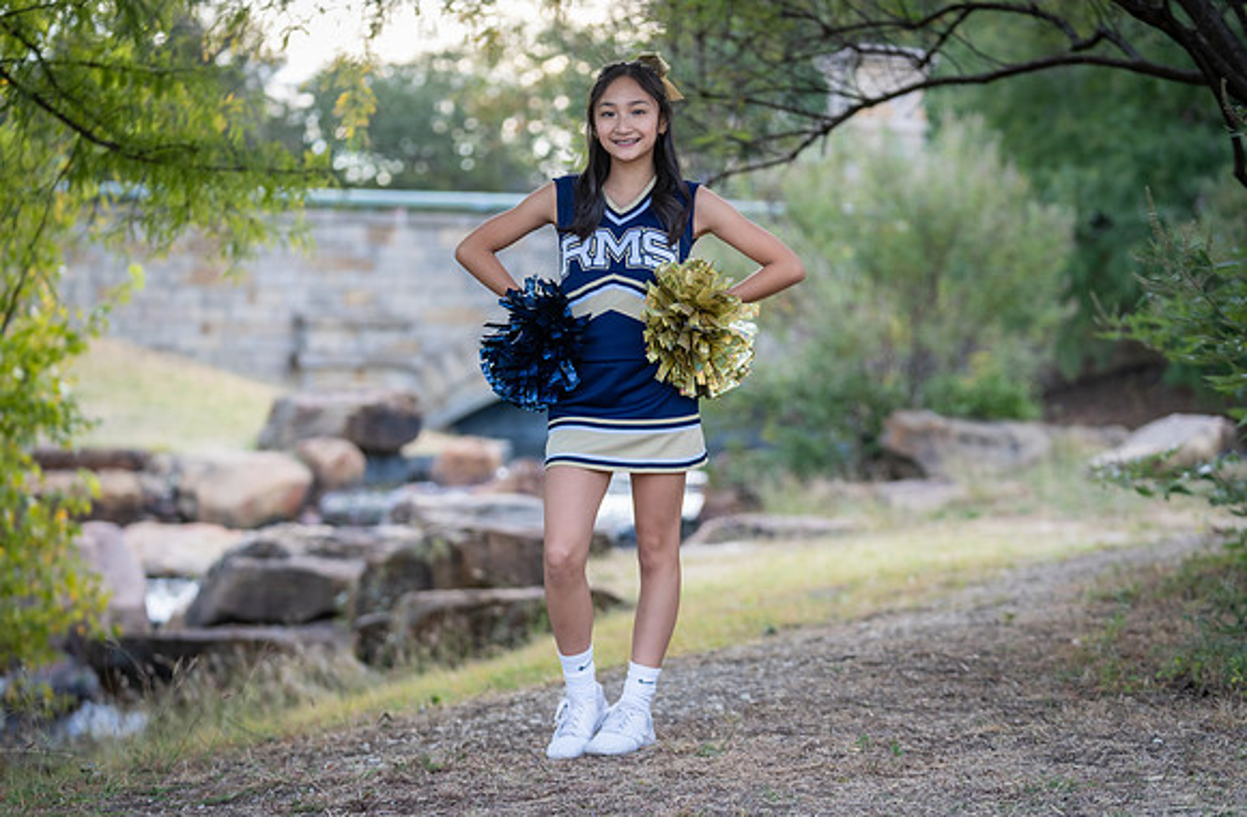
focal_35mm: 94
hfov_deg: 21.8
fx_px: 3233
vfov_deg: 14.4
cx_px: 600
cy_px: 426
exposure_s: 1/320
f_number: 2.8
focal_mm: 89
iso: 320
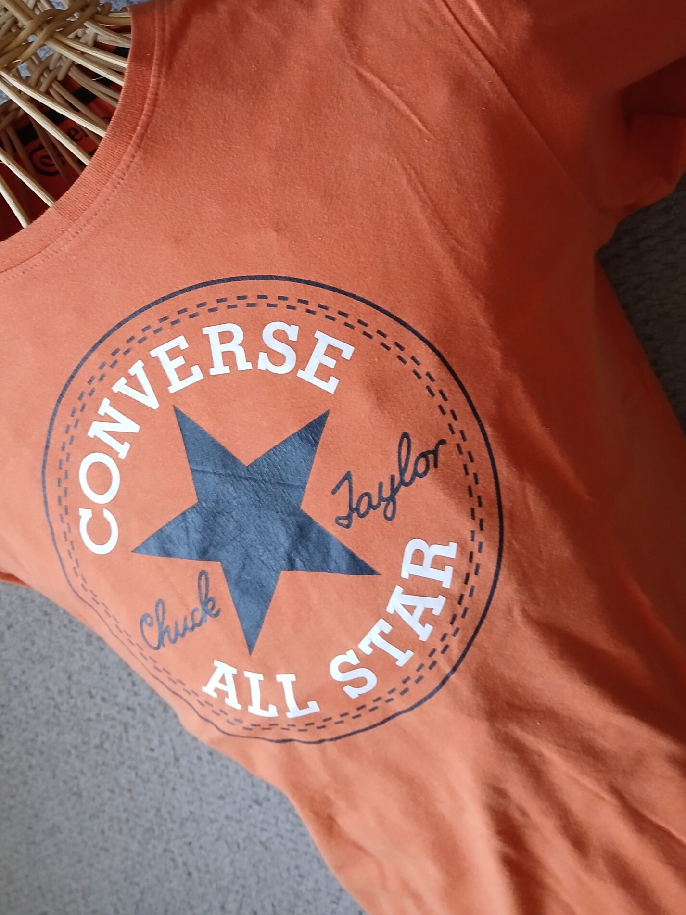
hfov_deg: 40.6
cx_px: 292
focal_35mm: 35
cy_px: 304
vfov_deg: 51.6
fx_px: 925
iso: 250
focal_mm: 3.98
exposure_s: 1/25.1
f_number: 1.8
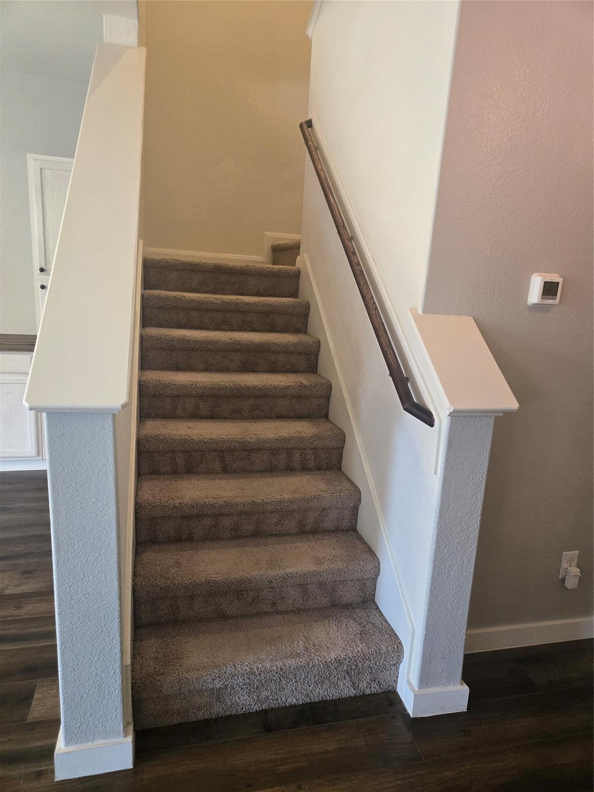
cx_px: 297
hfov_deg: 58.9
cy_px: 396
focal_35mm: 23
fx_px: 526
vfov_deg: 73.9
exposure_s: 1/120
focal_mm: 5.4
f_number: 1.8
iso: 640
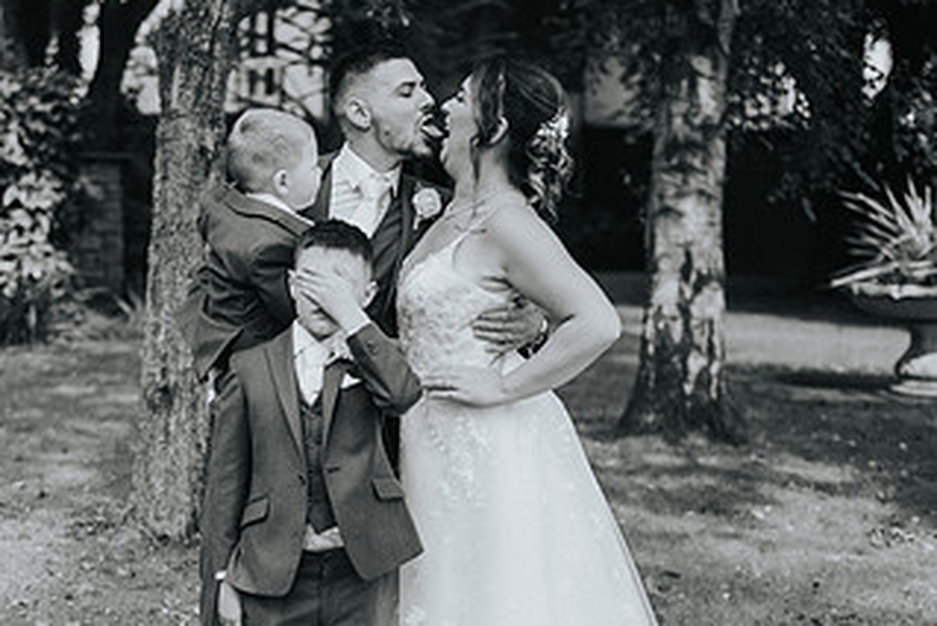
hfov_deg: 28.6
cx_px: 297
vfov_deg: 19.4
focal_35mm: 70
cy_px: 446
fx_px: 1823
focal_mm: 35
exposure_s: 1/2000
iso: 160
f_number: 1.8
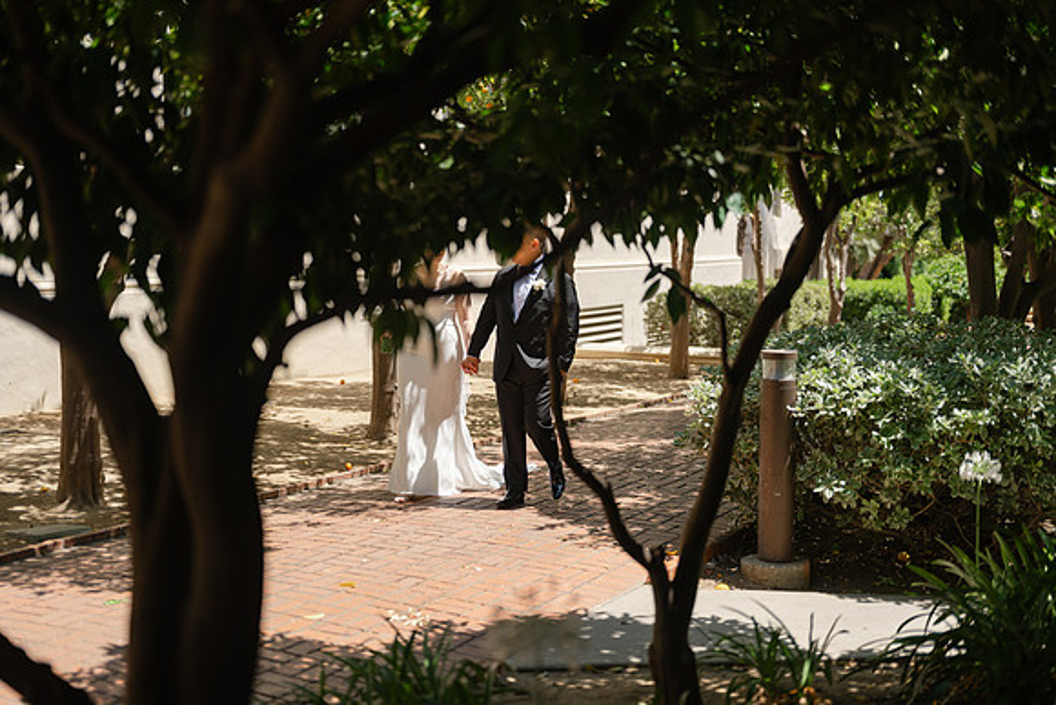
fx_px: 1342
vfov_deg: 29.4
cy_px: 352
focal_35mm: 46
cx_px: 528
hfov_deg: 42.9
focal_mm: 55
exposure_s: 1/1600
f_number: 1.7
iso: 80
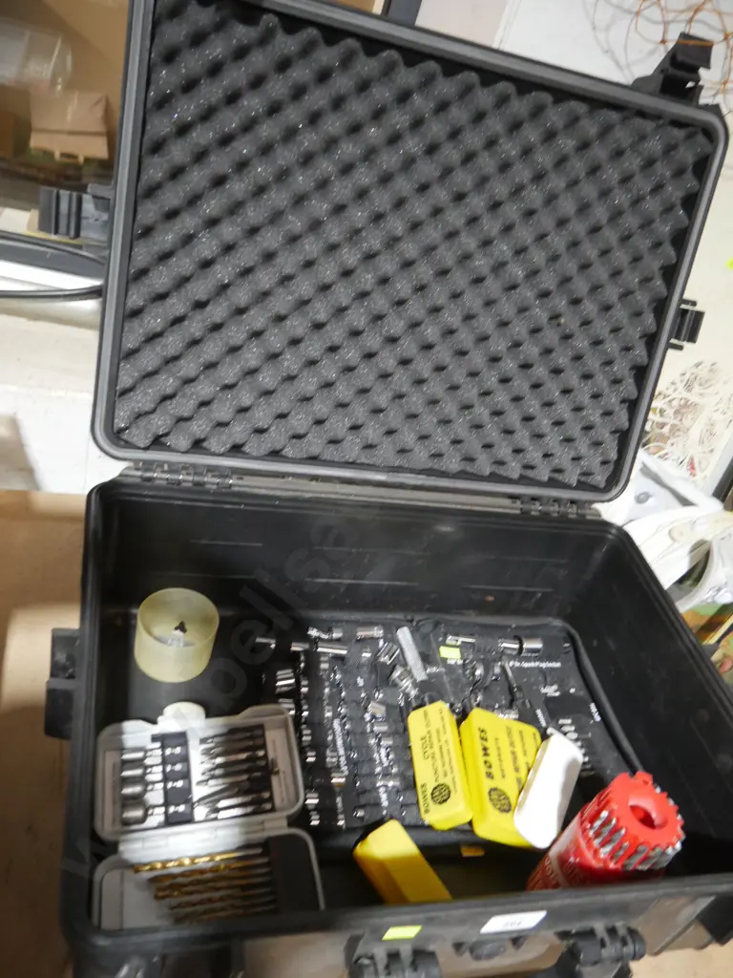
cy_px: 489
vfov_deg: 63.4
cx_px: 366
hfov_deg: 49.7
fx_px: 791
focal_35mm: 28
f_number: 3.5
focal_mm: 14
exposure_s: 1/60
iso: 2000
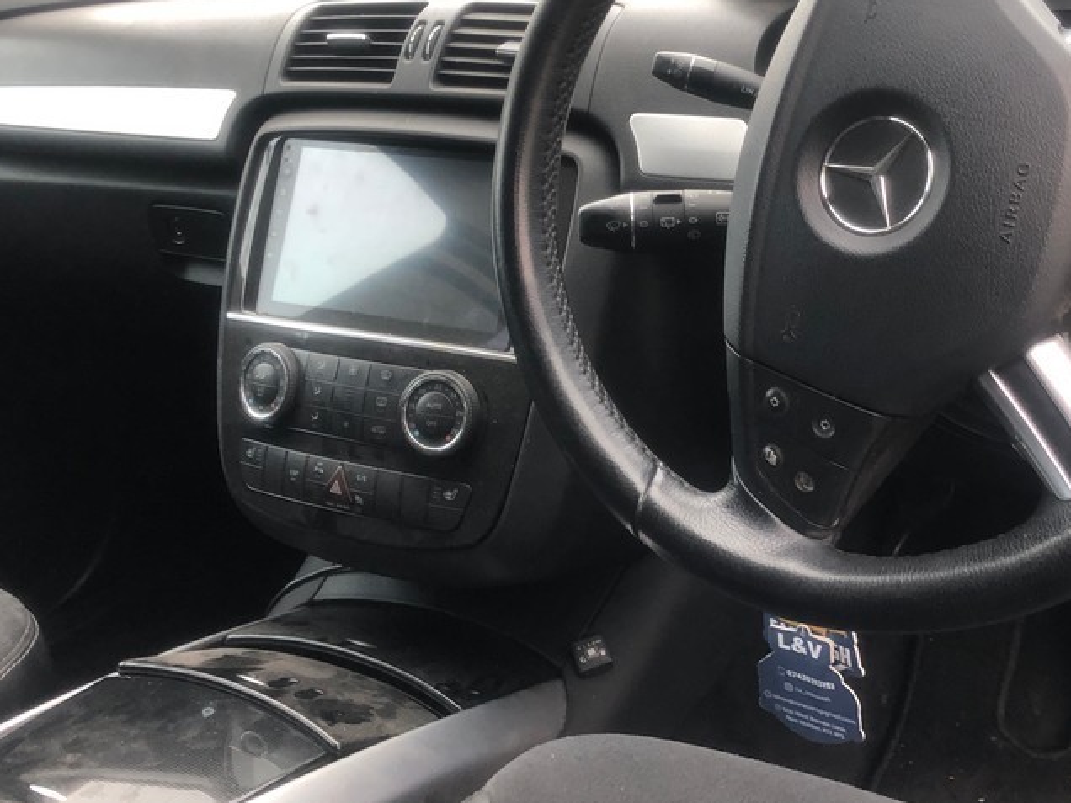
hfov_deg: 42.5
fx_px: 1361
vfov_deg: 32.6
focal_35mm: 44
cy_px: 274
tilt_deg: -17.2
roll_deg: +4.8
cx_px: 694
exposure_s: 1/20
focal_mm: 4
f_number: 1.8
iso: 40
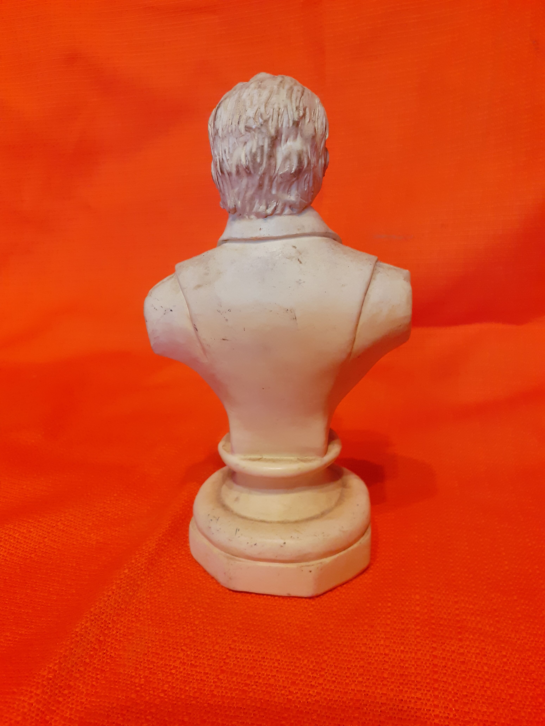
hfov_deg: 51.4
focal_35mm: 27
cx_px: 272
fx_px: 567
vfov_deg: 65.3
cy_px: 363
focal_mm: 3.6
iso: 250
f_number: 1.9
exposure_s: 1/25
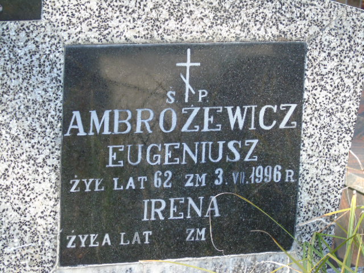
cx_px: 182
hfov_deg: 10.6
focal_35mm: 186
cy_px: 136
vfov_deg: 8.0
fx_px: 1956
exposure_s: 1/125
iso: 250
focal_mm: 33
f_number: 5
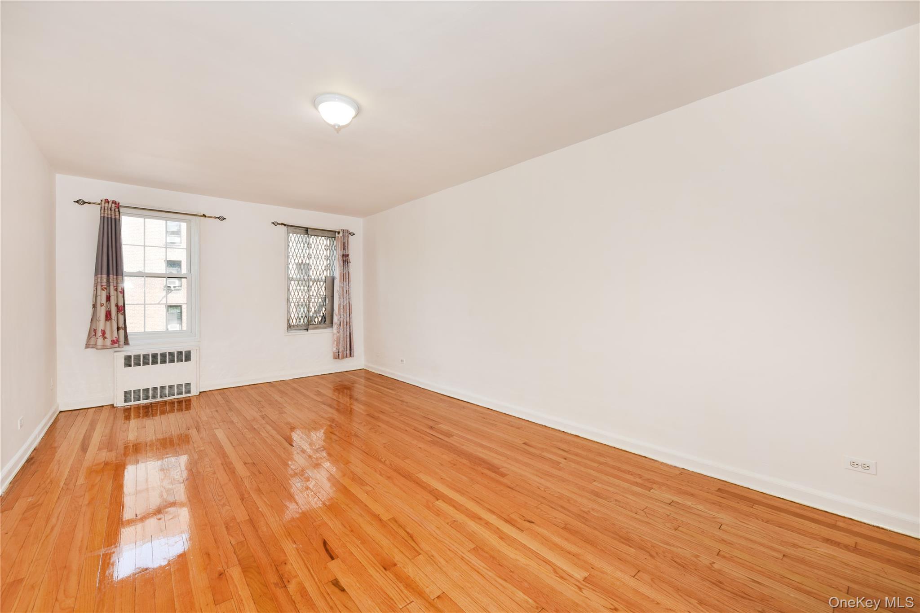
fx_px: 358
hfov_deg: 104.2
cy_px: 306
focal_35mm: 14
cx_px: 460
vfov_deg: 81.2
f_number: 8
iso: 200
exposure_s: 1/30
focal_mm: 14
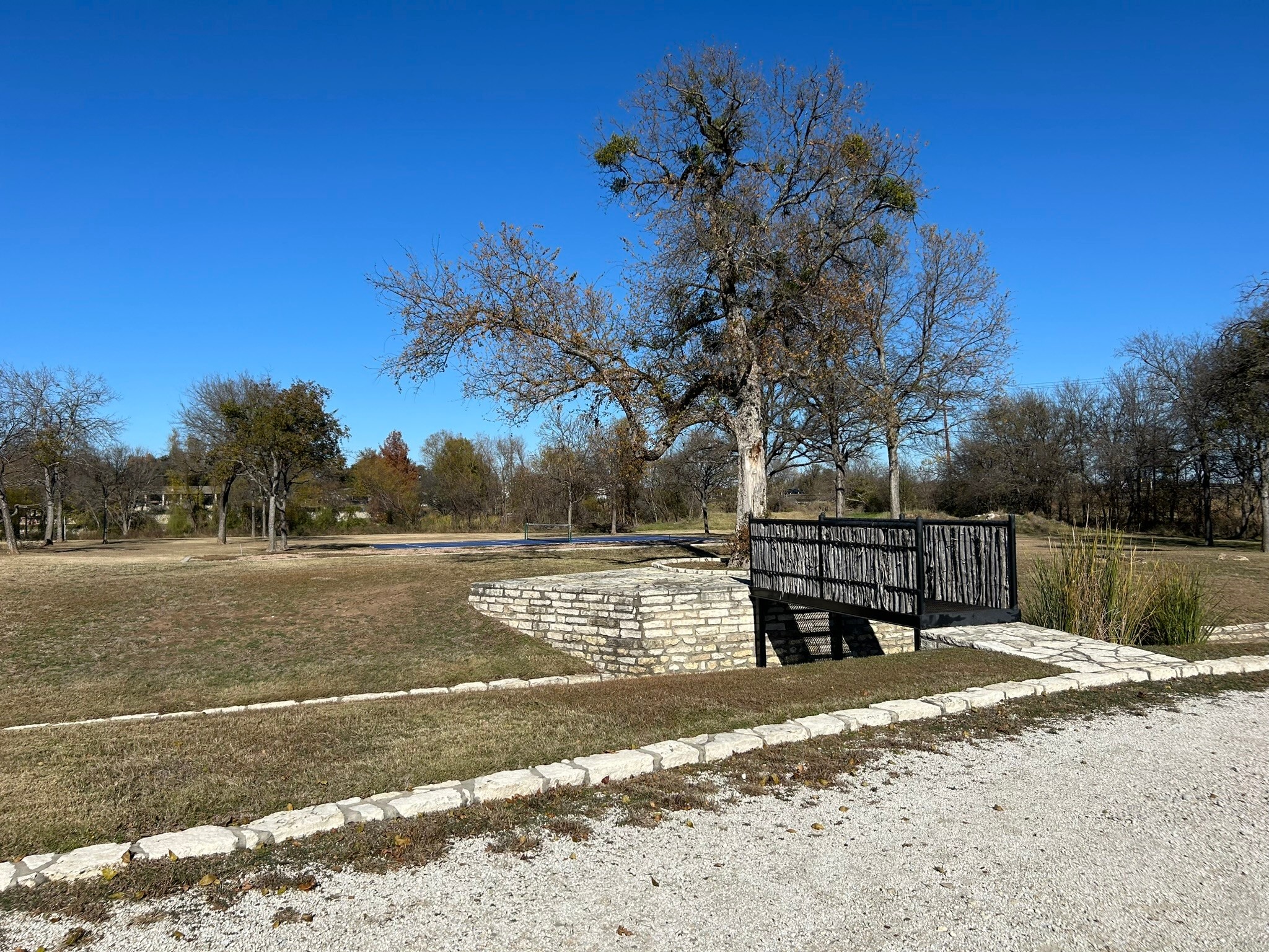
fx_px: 953
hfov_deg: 67.3
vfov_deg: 53.1
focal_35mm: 26
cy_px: 476
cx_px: 634
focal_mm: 5.7
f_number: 1.5
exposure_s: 1/6993
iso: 50
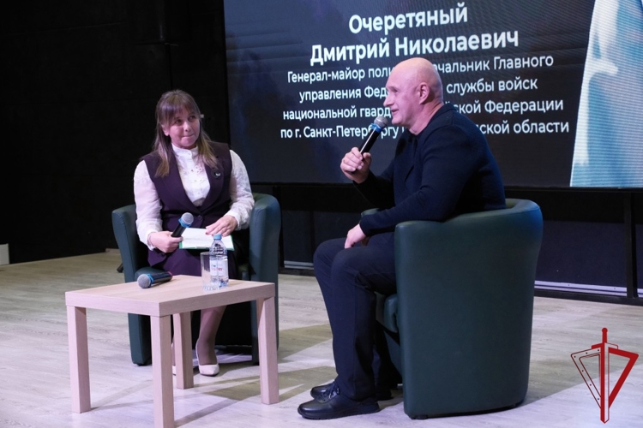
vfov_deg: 20.0
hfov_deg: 29.7
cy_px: 214
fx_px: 1214
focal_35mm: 68
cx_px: 322
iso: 4000
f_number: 5.6
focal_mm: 45.4
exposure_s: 1/320
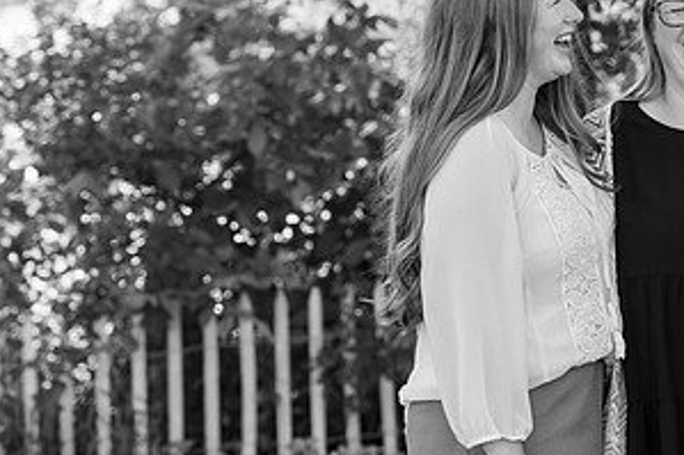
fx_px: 3874
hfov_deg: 10.1
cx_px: 540
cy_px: 143
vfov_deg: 6.7
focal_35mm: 204
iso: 250
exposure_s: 1/200
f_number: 4
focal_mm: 105
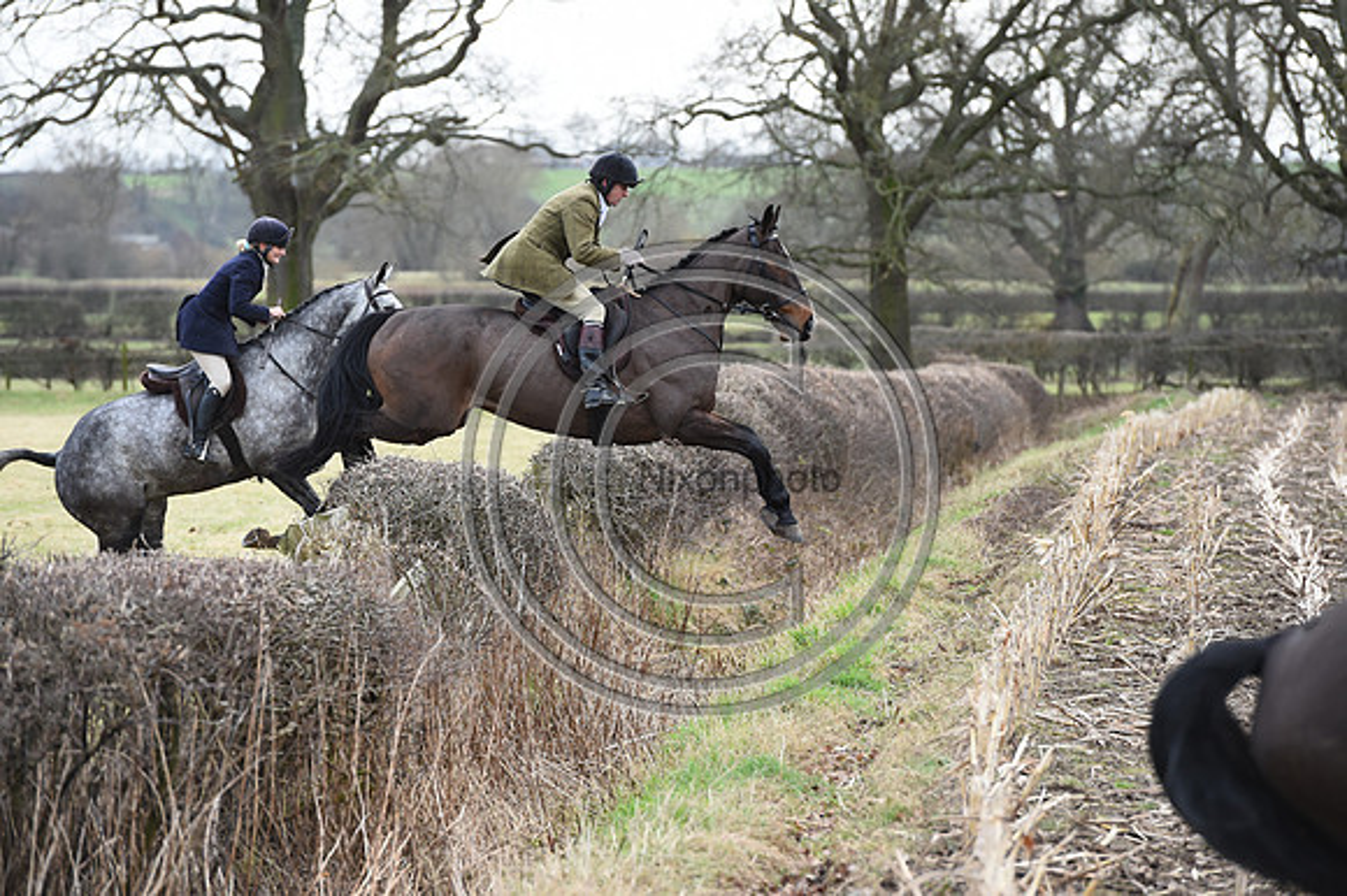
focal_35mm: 190
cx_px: 674
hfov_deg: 10.8
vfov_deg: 7.2
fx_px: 7105
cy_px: 448
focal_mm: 190
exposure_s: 1/1250
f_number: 5.6
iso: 1800
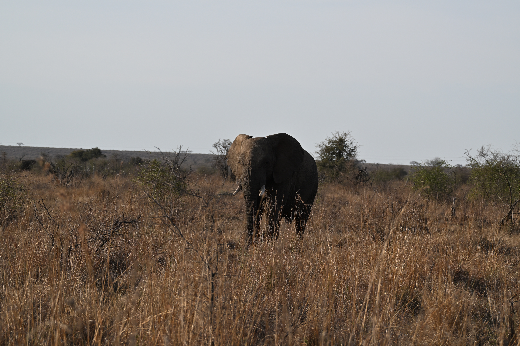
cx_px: 260
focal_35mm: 158
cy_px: 173
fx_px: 2275
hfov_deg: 13.0
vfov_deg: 8.7
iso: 100
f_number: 6.3
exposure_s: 1/160
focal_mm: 105
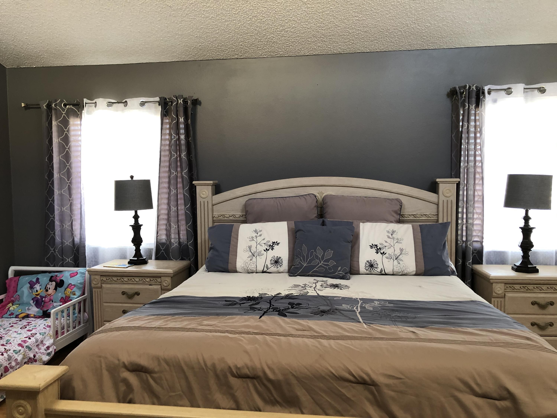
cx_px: 278
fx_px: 451
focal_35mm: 28
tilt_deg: -2.2
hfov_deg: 63.4
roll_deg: +0.8
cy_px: 209
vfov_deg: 49.7
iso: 40
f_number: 1.8
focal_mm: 3.99
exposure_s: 1/20
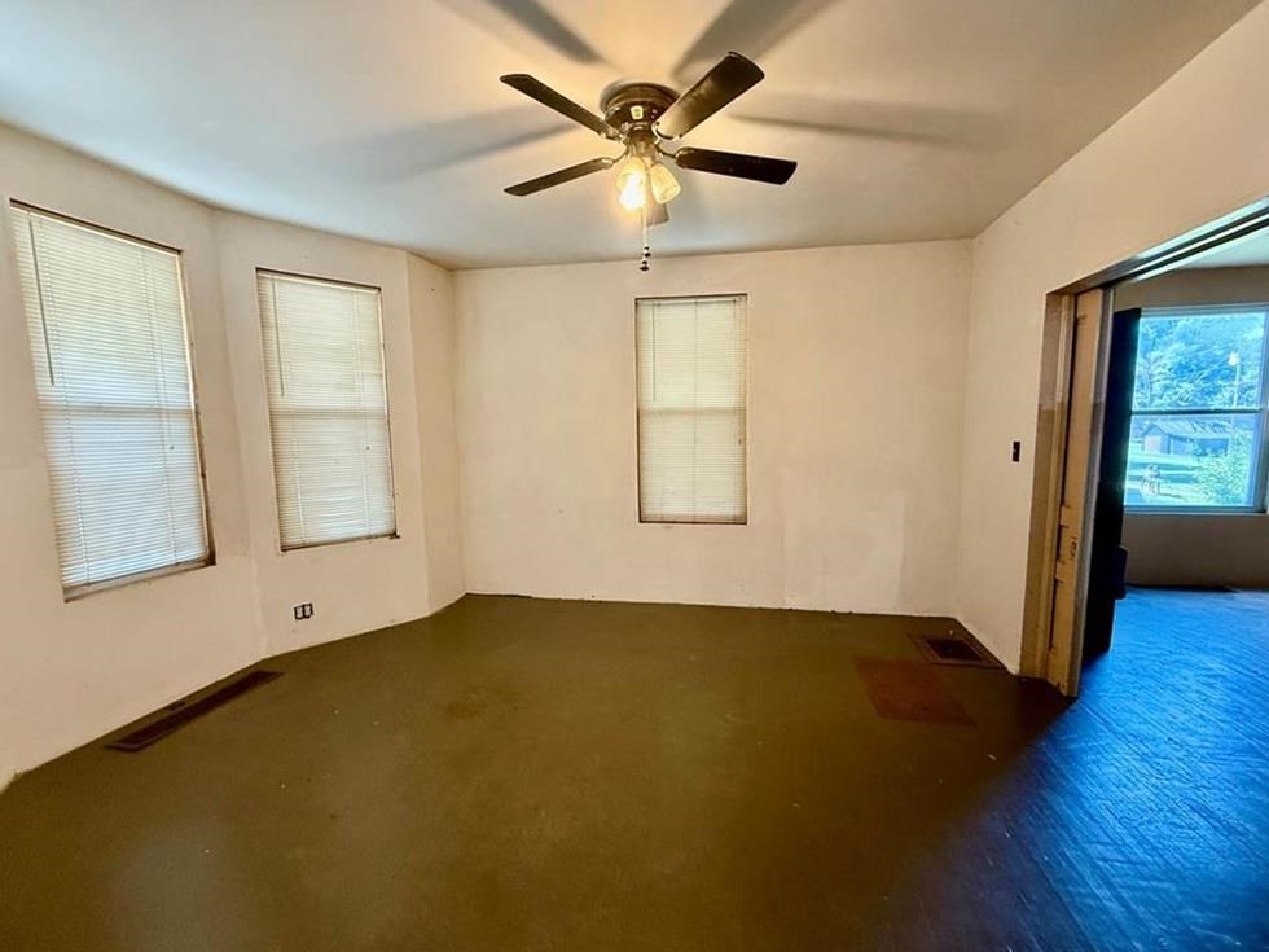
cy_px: 488
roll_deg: +1.3
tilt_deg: -6.7
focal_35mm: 15
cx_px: 659
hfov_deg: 98.1
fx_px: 550
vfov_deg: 81.7
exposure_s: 1/60
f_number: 2.2
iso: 320
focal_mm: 2.22
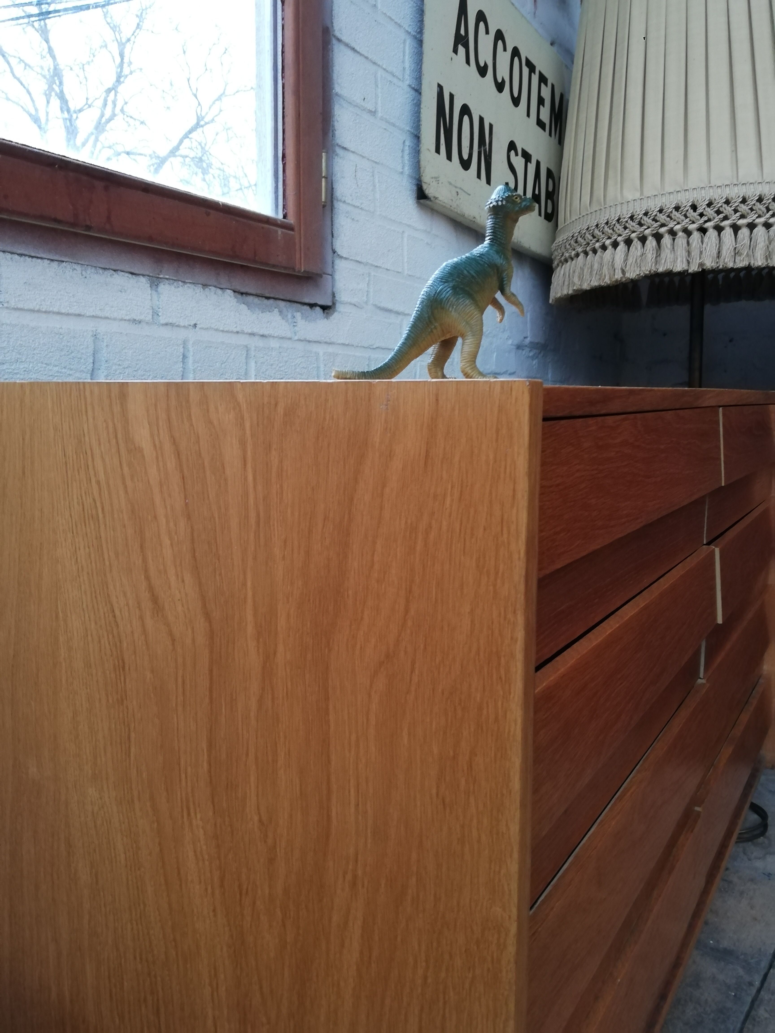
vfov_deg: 61.7
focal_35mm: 29
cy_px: 516
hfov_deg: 48.2
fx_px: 866
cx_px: 388
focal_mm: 3.81
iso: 250
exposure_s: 1/33.3
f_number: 2.2
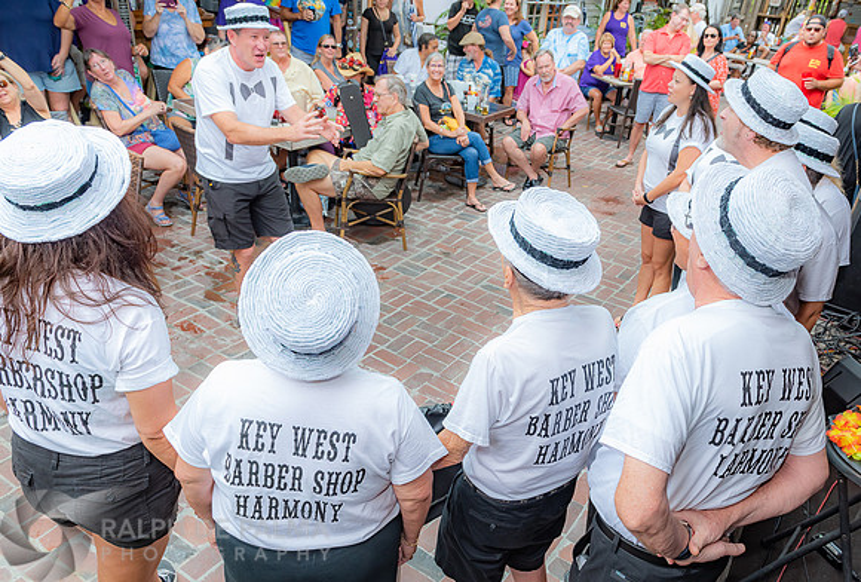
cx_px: 486
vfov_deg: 48.2
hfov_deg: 66.9
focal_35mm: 27
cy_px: 325
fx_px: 649
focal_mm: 24
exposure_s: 1/160
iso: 500
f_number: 5.6
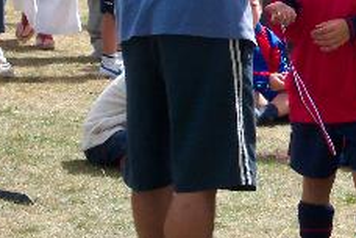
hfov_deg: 7.0
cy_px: -45
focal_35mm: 295
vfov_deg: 4.6
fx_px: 2917
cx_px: 328
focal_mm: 21.2
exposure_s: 1/500
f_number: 4.7
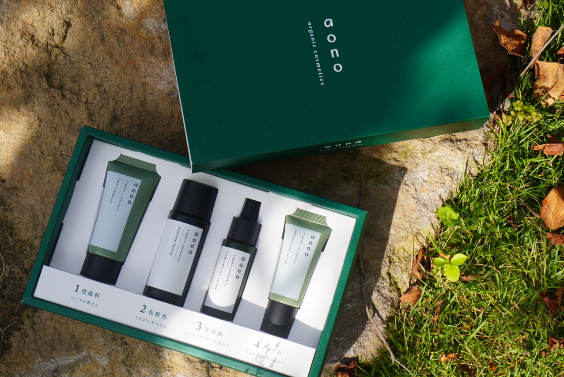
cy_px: 192
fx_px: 982
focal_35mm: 63
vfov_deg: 21.7
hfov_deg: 32.0
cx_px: 328
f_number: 10
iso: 100
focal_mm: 33
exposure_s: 1/125
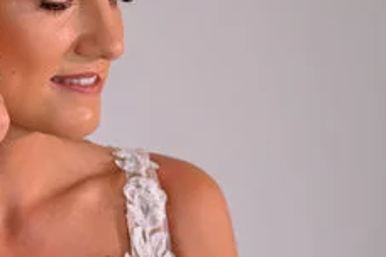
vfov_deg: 10.9
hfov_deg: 15.2
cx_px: -161
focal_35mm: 126
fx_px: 1351
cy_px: 183
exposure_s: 1/200
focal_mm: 28
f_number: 2.8
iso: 1000
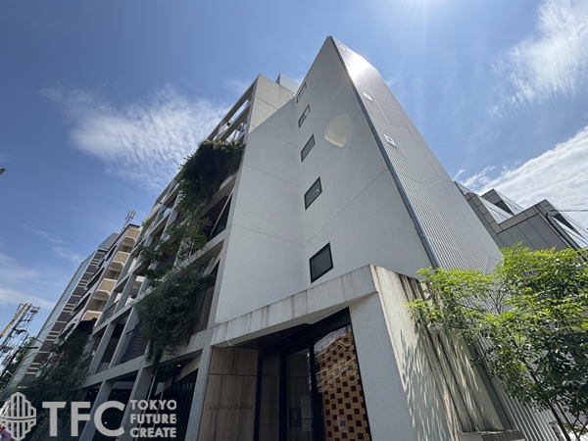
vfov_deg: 85.7
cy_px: 220
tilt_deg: +39.2
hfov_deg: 102.1
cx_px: 294
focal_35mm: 14
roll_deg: +1.9
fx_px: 238
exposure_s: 1/1277
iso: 50
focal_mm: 2.22
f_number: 2.2
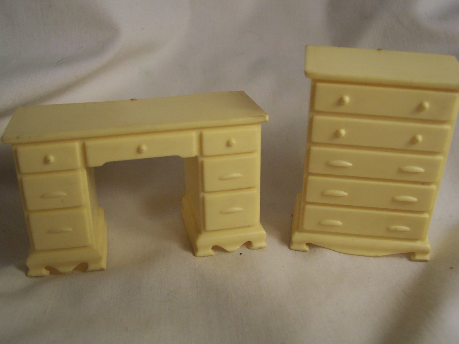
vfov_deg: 38.7
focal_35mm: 37
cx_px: 230
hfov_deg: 50.1
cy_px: 172
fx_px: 491
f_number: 2.8
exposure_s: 1/350
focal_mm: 5.6
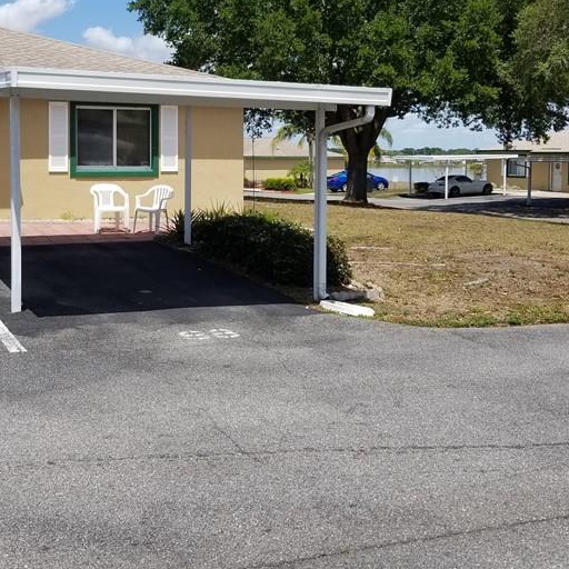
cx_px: 214
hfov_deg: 36.6
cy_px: 199
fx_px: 855
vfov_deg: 36.5
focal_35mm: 46
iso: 50
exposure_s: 1/3448
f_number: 1.7
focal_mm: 4.3
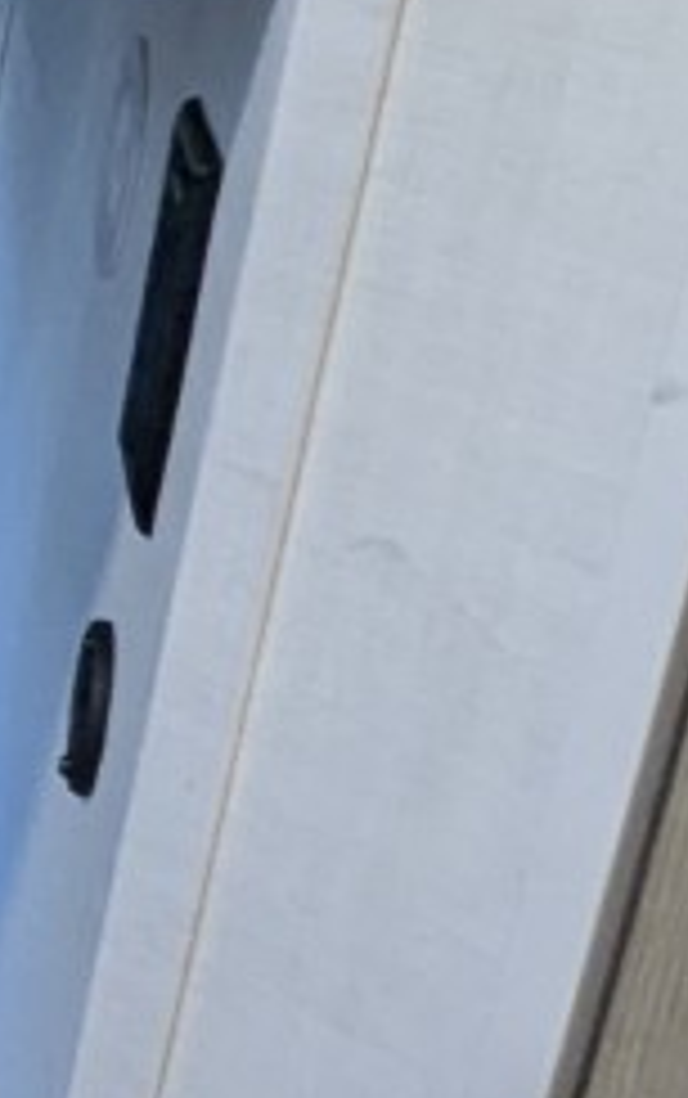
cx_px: -1401
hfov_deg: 10.0
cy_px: 279
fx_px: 2903
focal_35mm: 97
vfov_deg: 21.2
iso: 290
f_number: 2.2
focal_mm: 2.35
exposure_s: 1/87.8
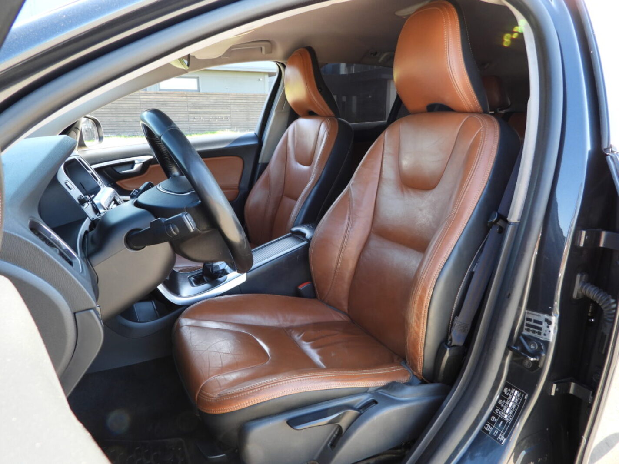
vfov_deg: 56.8
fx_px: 429
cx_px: 310
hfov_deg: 71.6
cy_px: 232
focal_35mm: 24
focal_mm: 4.3
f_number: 2.8
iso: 100
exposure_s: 1/80
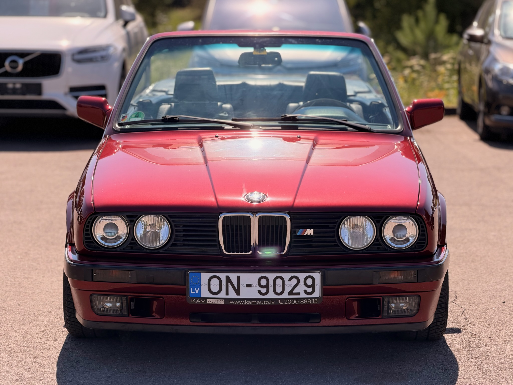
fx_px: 1482
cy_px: 192
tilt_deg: -7.2
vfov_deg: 14.8
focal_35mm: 100
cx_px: 256
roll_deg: -1.1
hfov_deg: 19.6
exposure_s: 1/638
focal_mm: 16.89
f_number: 2.8
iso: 32
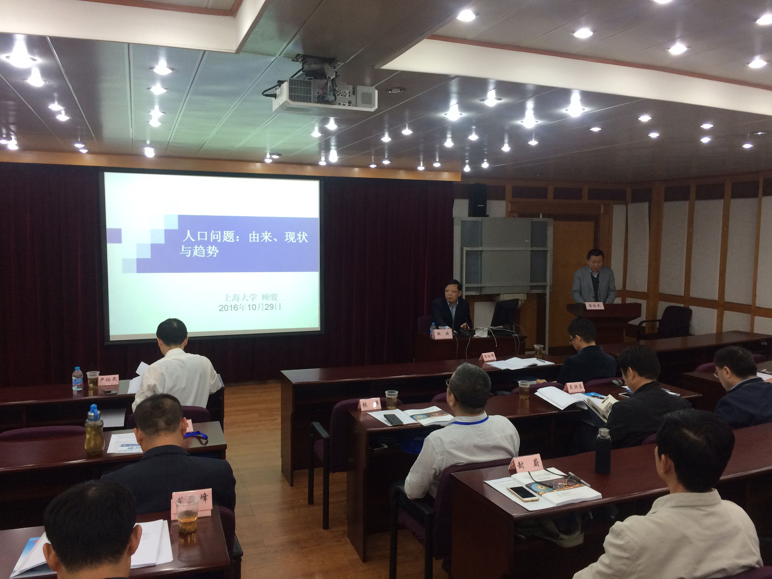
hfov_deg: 61.7
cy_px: 290
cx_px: 386
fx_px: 647
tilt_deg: -7.8
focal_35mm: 29
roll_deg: -1.5
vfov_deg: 48.2
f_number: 2.2
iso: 64
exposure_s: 1/33
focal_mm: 4.15
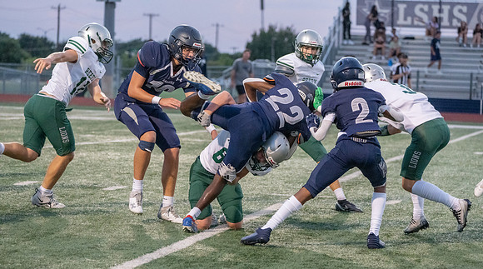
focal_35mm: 155
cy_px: 161
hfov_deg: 13.9
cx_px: 242
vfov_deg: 7.7
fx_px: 1986
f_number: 5
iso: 10000
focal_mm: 148
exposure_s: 1/1000
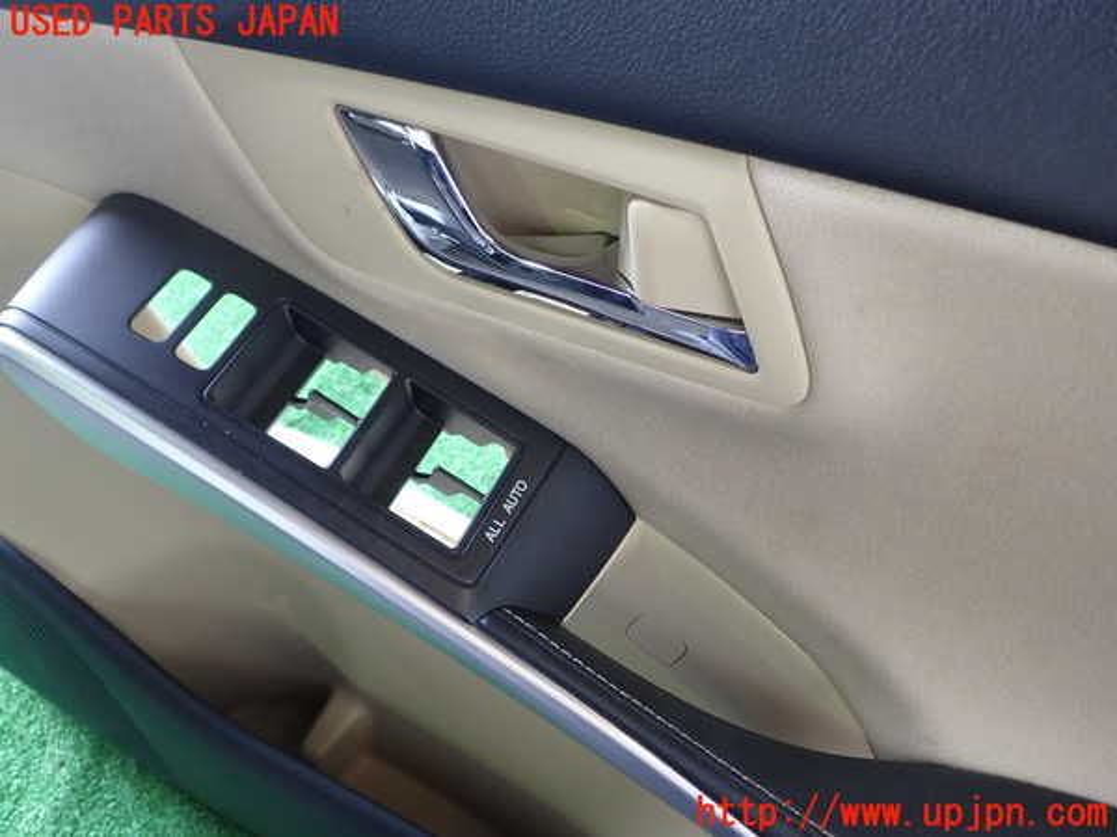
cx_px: 558
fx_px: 1033
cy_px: 418
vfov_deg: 44.2
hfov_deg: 56.8
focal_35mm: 32
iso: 200
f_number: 2.4
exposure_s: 1/50
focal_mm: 5.79
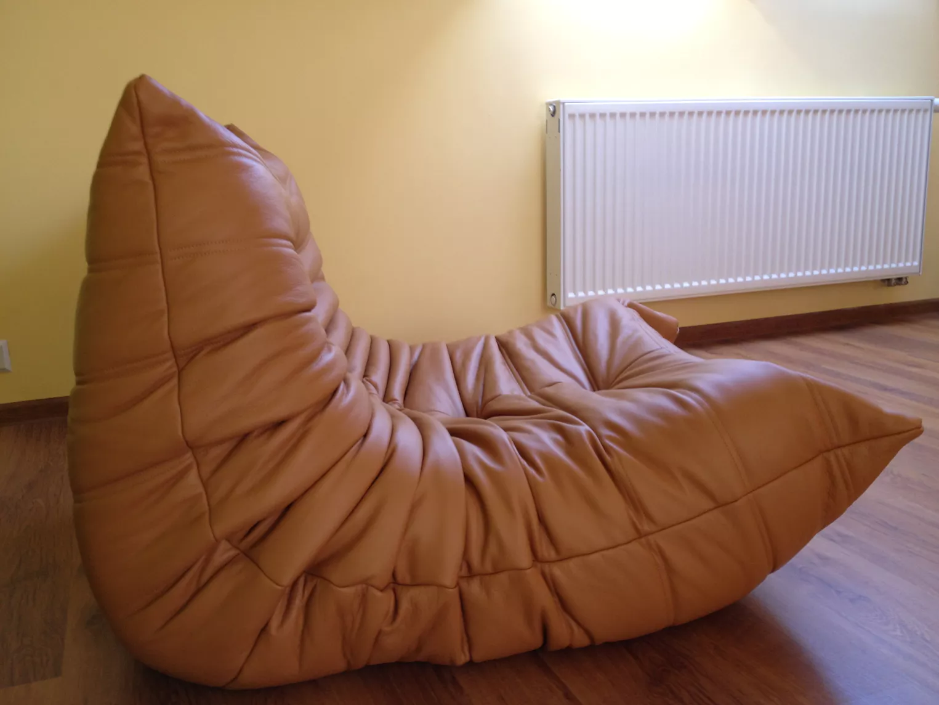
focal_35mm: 35
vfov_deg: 40.7
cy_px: 352
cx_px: 470
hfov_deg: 52.6
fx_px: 949
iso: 50
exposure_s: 1/20
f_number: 2.4
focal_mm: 4.28
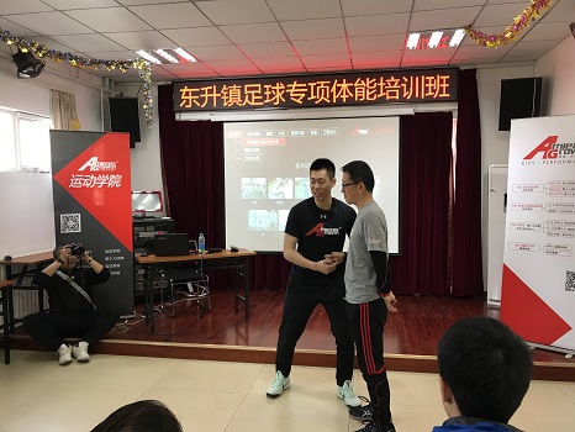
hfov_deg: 63.4
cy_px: 216
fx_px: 465
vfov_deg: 49.8
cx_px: 288
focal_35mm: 28
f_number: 1.8
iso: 40
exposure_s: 1/27
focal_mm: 3.99
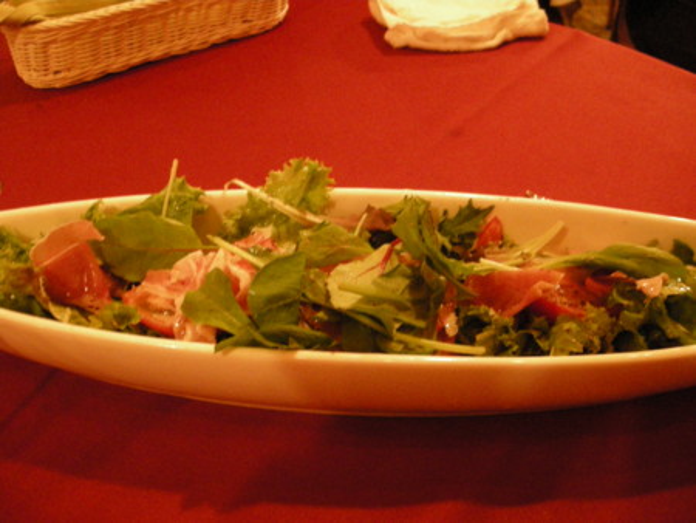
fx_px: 704
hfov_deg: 52.6
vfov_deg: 40.7
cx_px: 348
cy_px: 262
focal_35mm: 35
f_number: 2.8
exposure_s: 1/8
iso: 551
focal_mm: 5.7
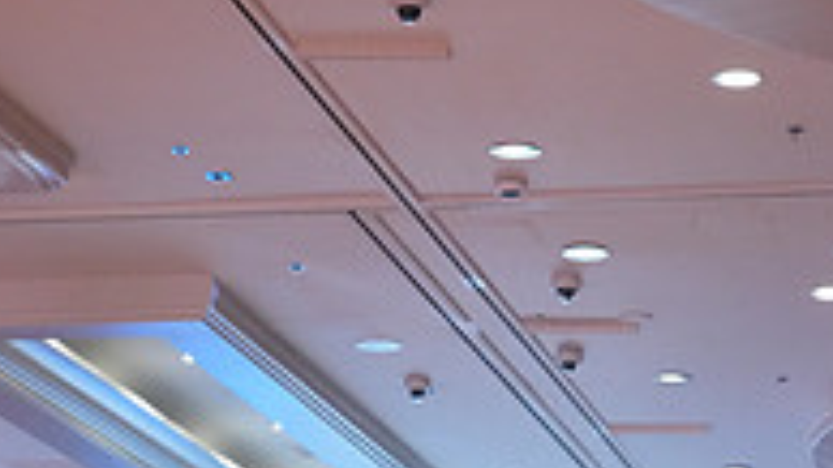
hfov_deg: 14.8
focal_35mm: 144
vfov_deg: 8.1
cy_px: 829
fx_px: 3180
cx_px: 693
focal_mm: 46
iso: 5000
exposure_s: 1/320
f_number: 5
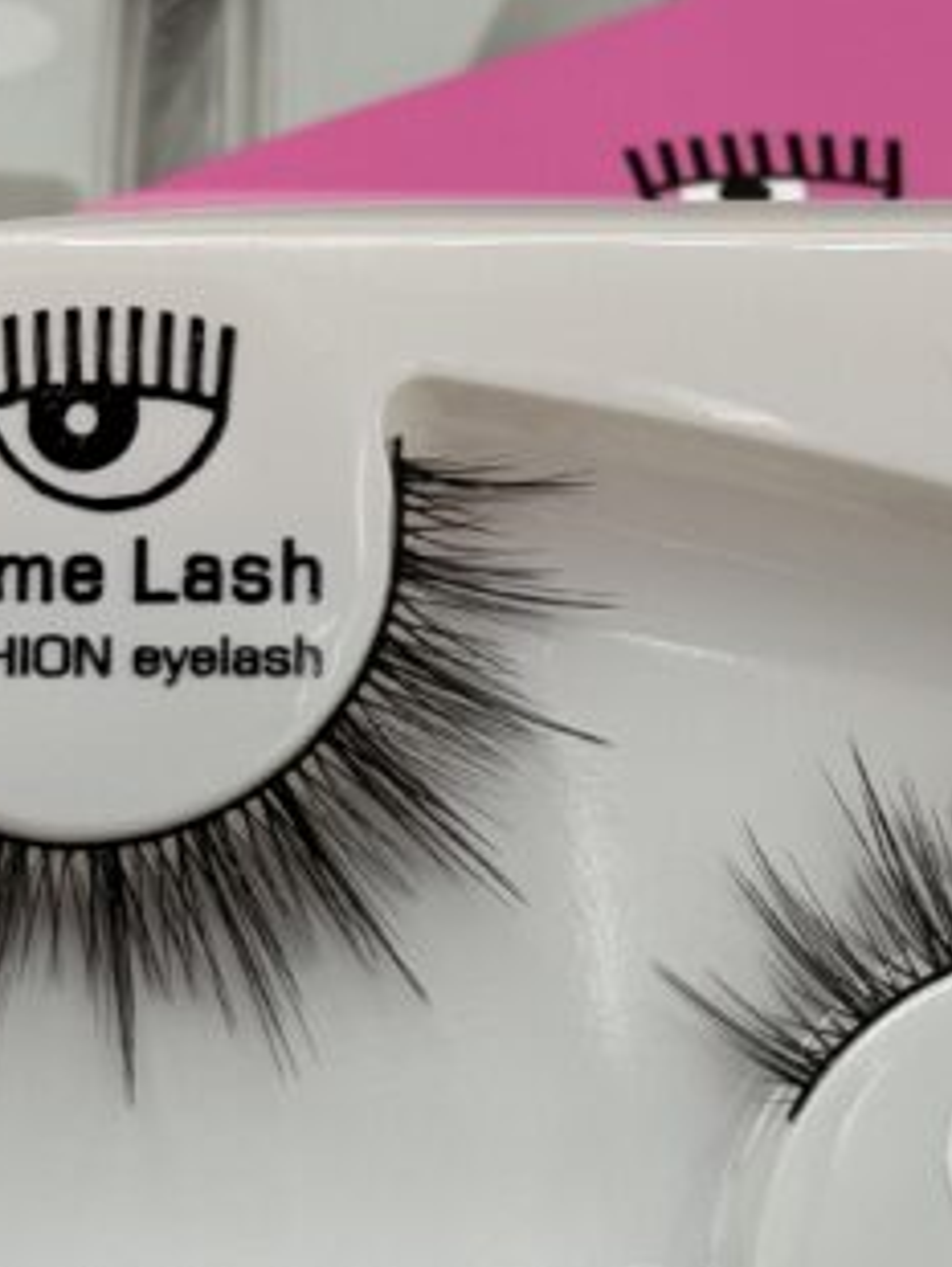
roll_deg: -0.2
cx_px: 701
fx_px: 4248
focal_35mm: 116
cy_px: 609
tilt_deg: -35.8
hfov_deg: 12.8
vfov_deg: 17.0
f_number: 1.78
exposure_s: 1/1395
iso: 64
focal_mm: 6.86
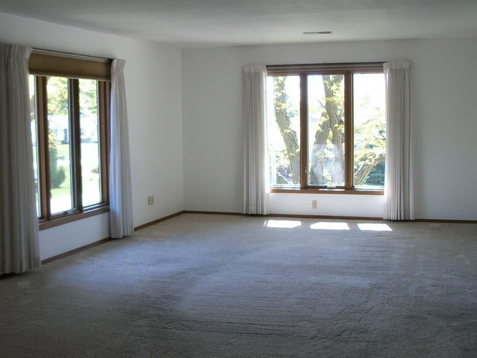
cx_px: 198
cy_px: 187
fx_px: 675
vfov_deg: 29.7
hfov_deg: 38.8
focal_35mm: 49
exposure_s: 1/60
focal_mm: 5.7
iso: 80
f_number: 2.9
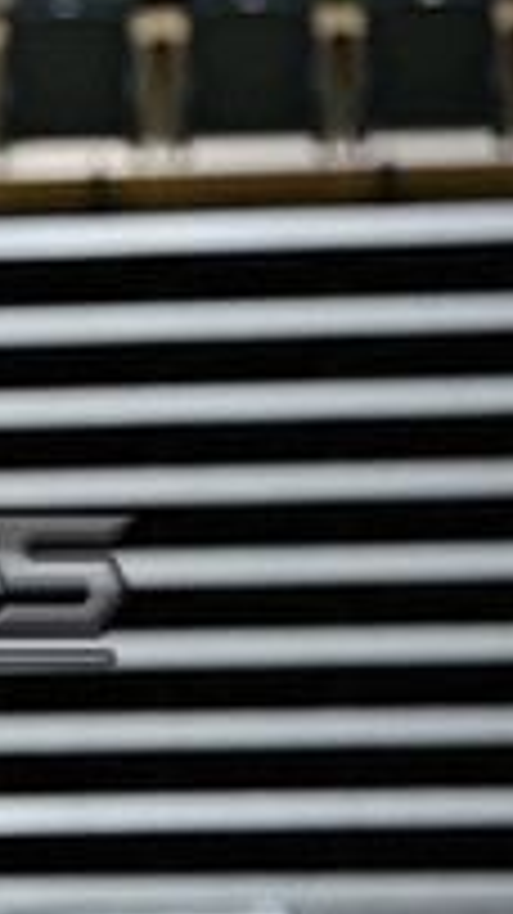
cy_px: 527
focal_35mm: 404
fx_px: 9782
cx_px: -590
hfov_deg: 3.0
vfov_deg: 5.3
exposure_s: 1/1000
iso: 6400
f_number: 3.2
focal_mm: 135
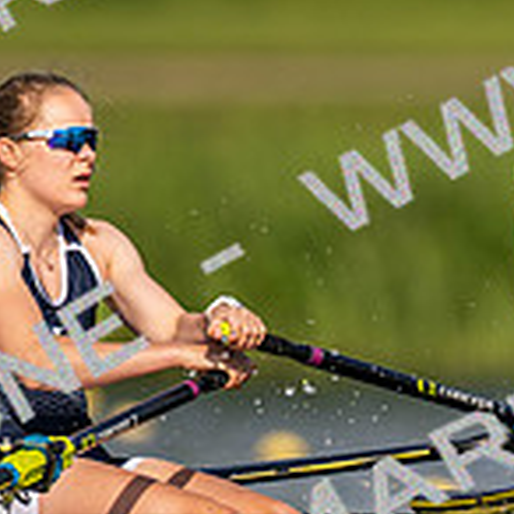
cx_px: 736
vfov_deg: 0.9
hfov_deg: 0.9
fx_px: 33951
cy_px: 241
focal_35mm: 2021
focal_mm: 600
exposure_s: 1/2500
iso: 220
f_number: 4
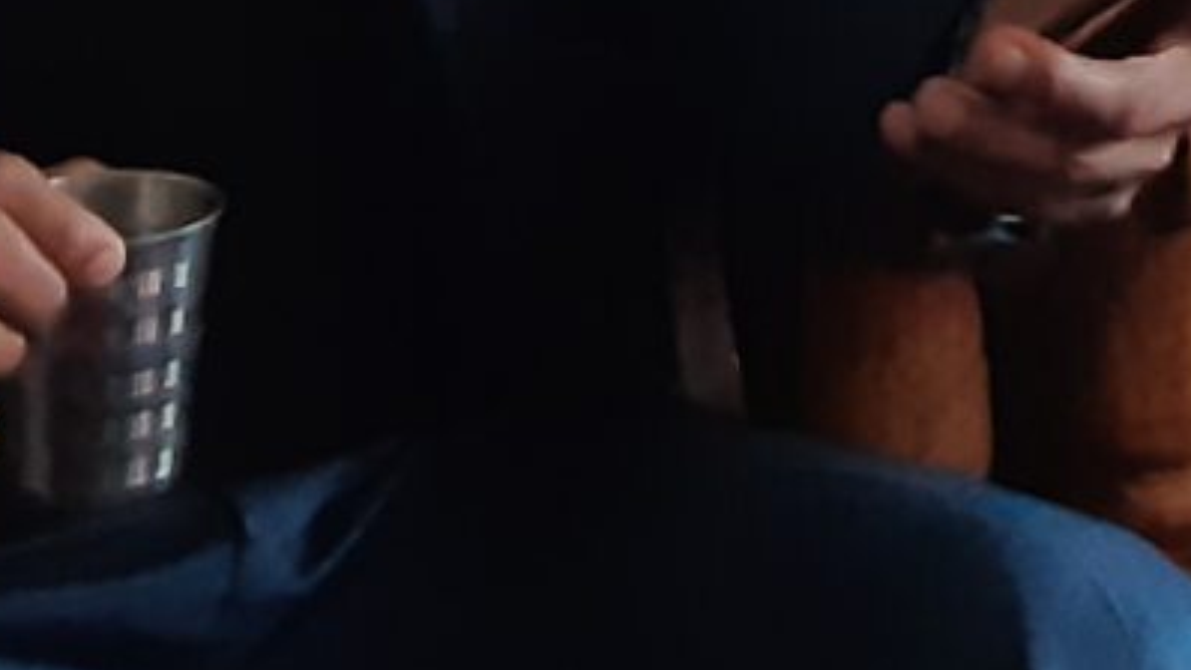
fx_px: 5748
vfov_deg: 5.9
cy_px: -1711
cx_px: 2065
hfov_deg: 11.1
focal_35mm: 182
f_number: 1.7
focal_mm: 3.92
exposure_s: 1/33
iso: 200
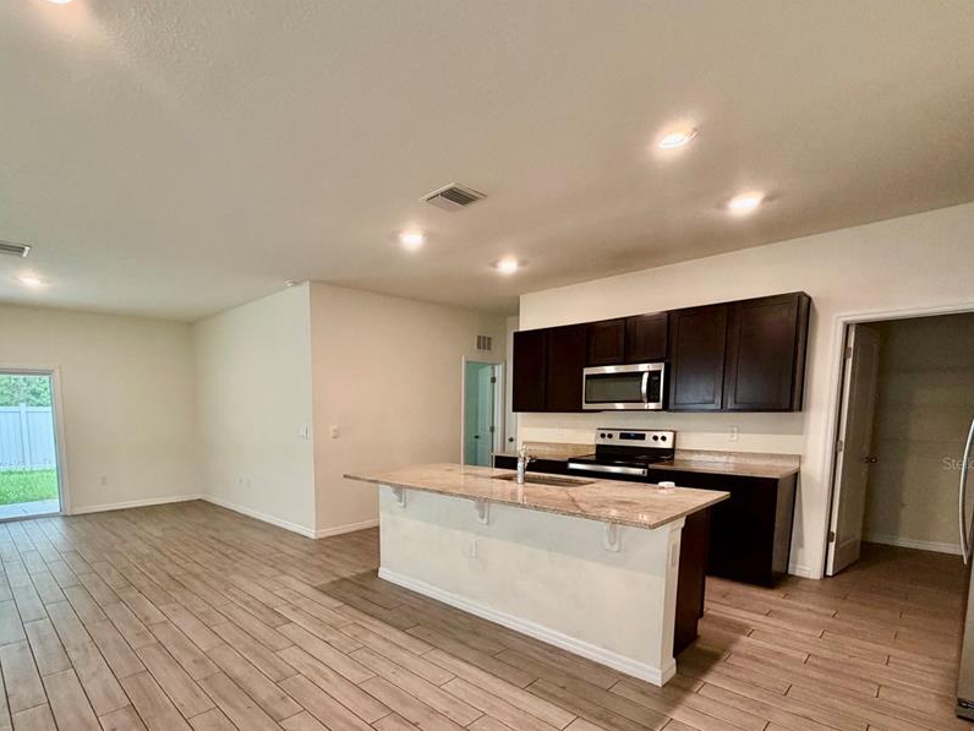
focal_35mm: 18
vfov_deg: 70.3
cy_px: 463
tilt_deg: -6.5
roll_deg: +1.0
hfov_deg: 86.7
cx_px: 390
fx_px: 506
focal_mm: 2.22
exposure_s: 1/60
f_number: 2.2
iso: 250
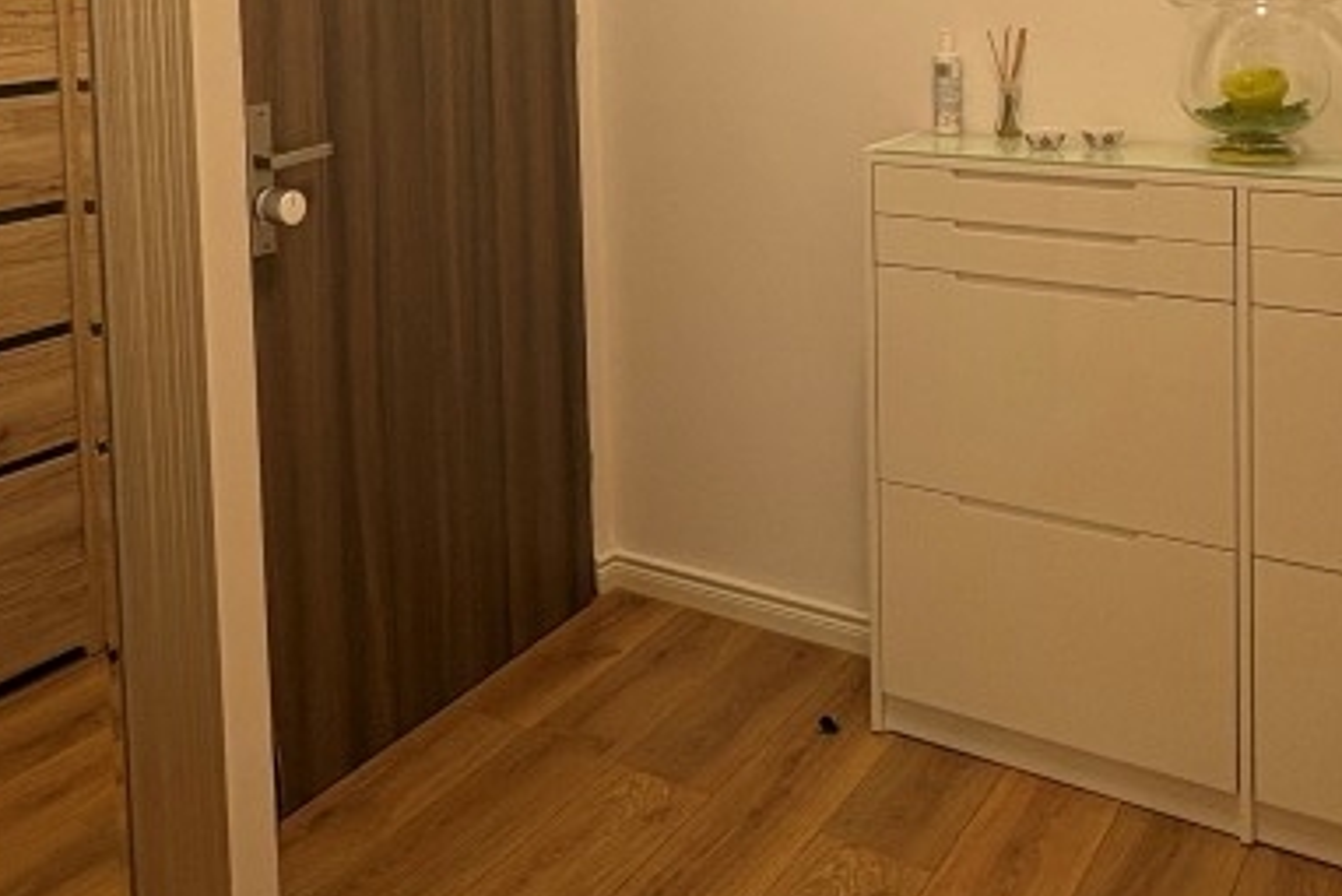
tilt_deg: -3.3
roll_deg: +3.3
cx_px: 622
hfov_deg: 49.5
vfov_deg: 31.8
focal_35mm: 39
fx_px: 1454
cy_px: 14
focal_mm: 2.22
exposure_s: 1/100
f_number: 2.2
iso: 160
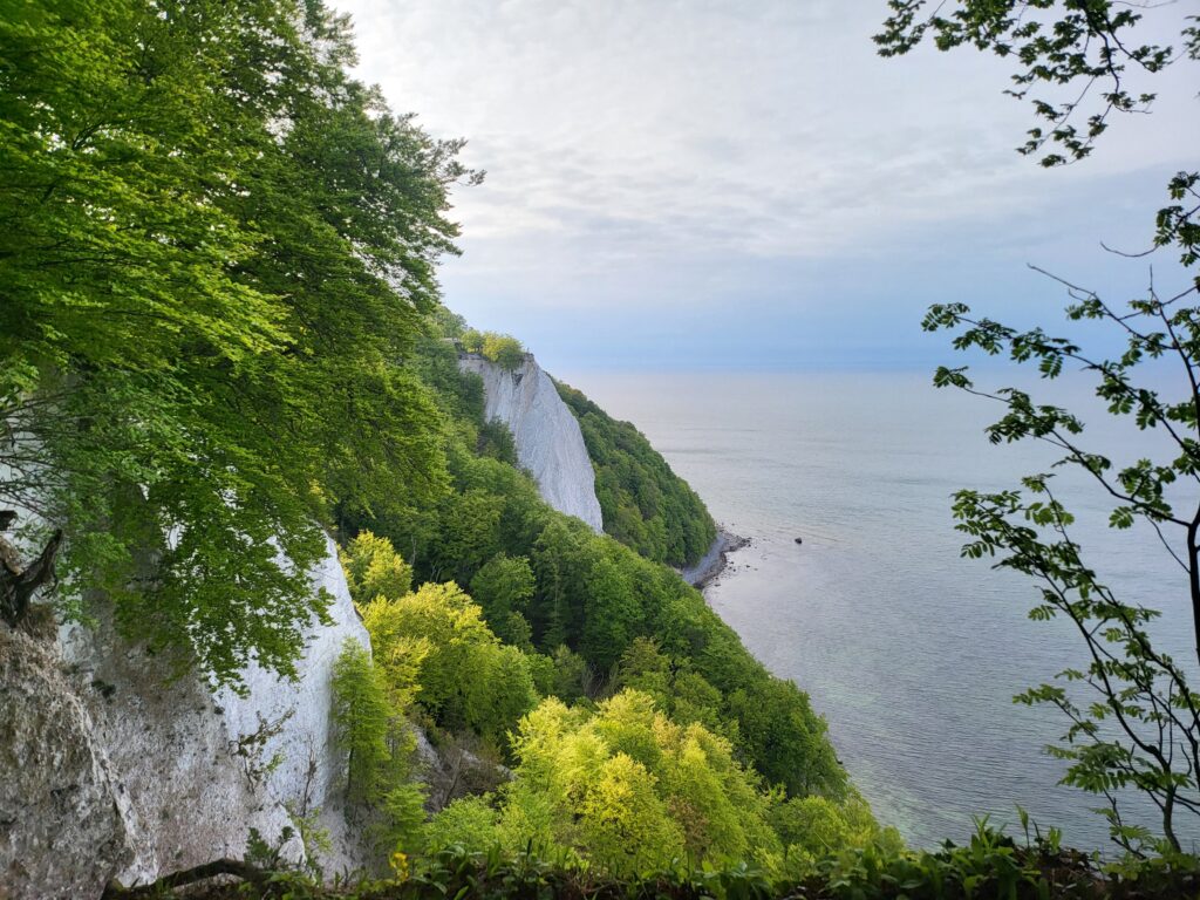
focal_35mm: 24
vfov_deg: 56.8
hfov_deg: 71.6
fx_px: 832
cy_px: 450
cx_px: 600
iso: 40
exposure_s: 1/1632
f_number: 1.8
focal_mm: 5
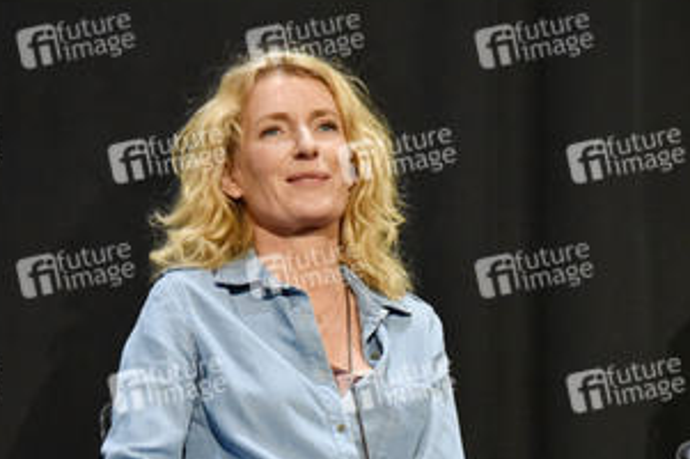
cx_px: 336
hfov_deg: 11.4
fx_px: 3446
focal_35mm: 180
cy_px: 328
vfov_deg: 7.6
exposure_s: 1/100
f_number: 4.5
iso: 6400
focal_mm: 120
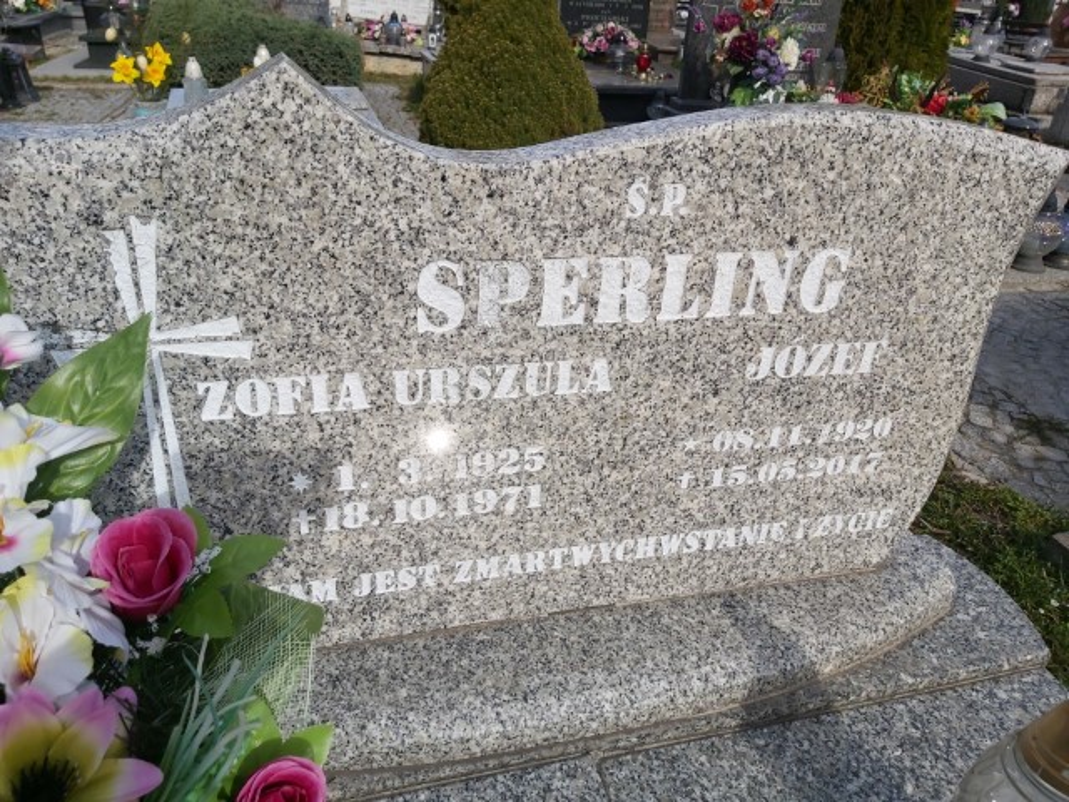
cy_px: 401
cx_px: 534
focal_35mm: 26
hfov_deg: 67.3
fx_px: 803
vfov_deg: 53.1
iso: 64
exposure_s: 1/2482
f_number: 1.7
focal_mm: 3.92
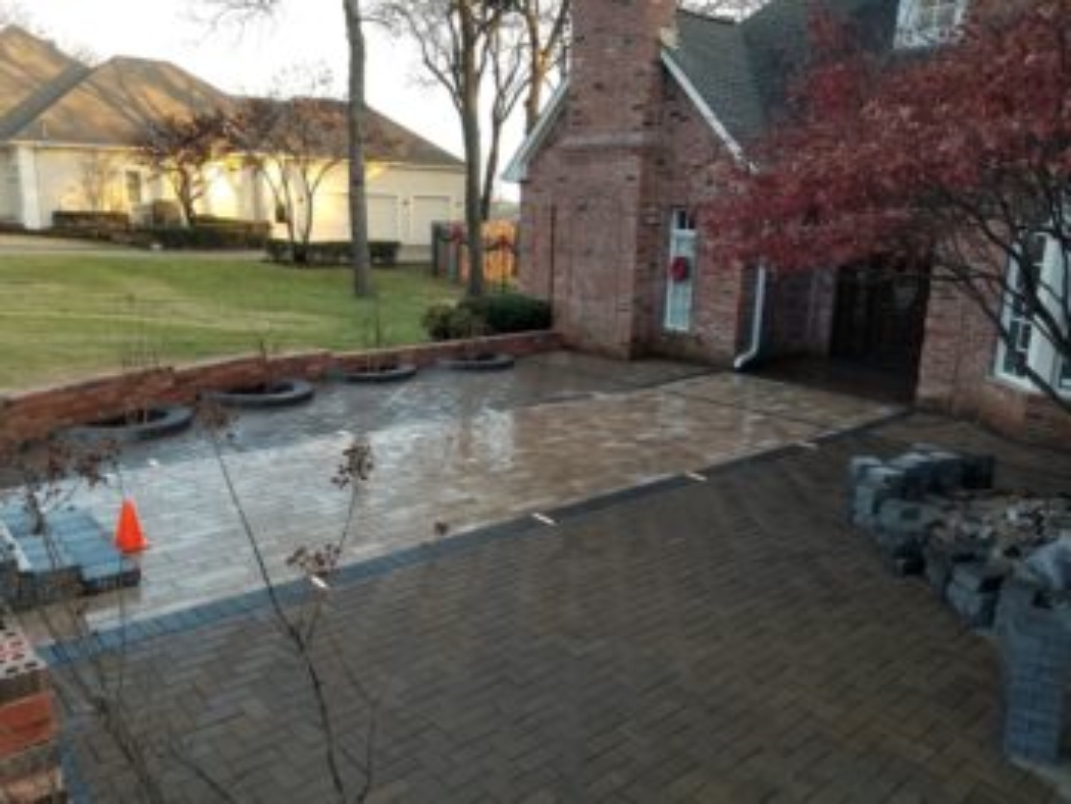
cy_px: 402
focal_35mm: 26
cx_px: 536
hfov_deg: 67.3
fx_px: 805
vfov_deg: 53.1
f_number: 1.7
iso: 64
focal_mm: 4.25
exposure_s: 1/120
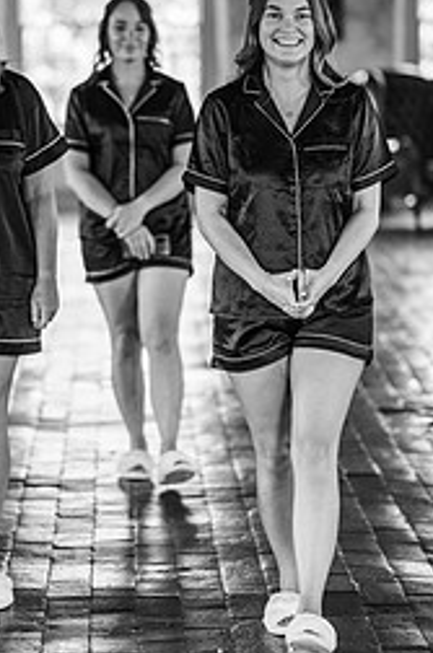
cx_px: 115
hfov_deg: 9.0
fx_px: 2753
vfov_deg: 13.5
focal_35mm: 152
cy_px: 215
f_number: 1.8
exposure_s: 1/250
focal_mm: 85
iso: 100
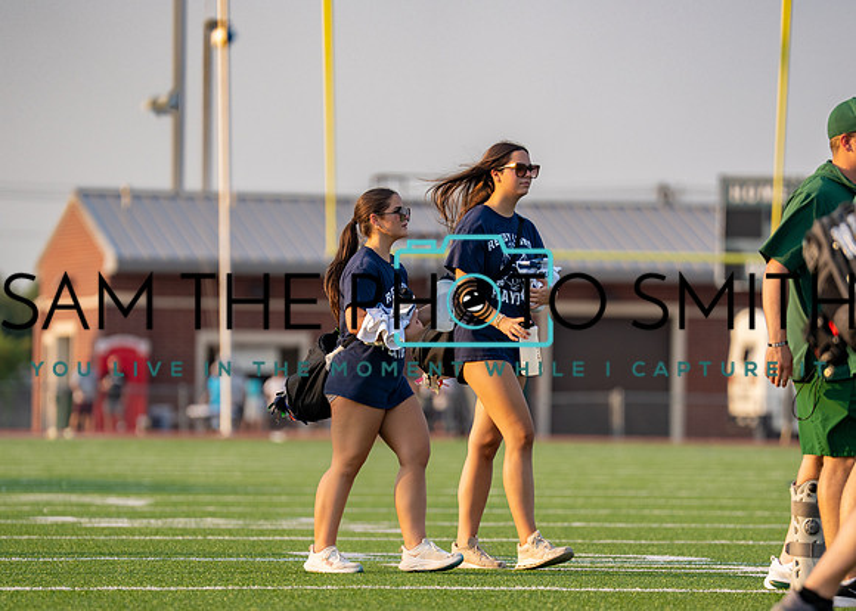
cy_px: 383
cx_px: 448
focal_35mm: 306
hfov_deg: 6.6
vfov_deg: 4.7
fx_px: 7437
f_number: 2.8
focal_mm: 200
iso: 160
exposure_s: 1/1250
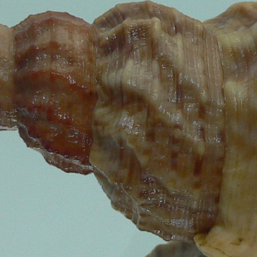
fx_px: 1025
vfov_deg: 14.3
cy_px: 184
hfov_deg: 14.2
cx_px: 212
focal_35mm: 122
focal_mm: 4.6
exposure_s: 1/60
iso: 100
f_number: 2.8
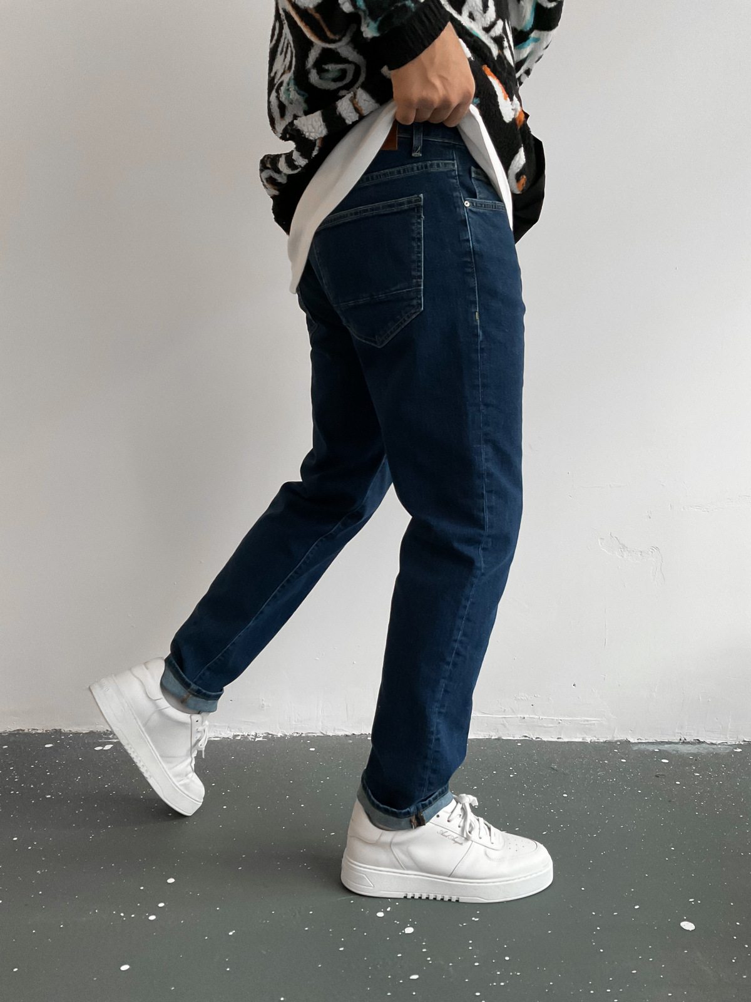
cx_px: 376
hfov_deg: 48.2
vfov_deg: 61.7
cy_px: 501
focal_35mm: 29
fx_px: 839
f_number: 1.8
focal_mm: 3
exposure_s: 1/50
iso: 320
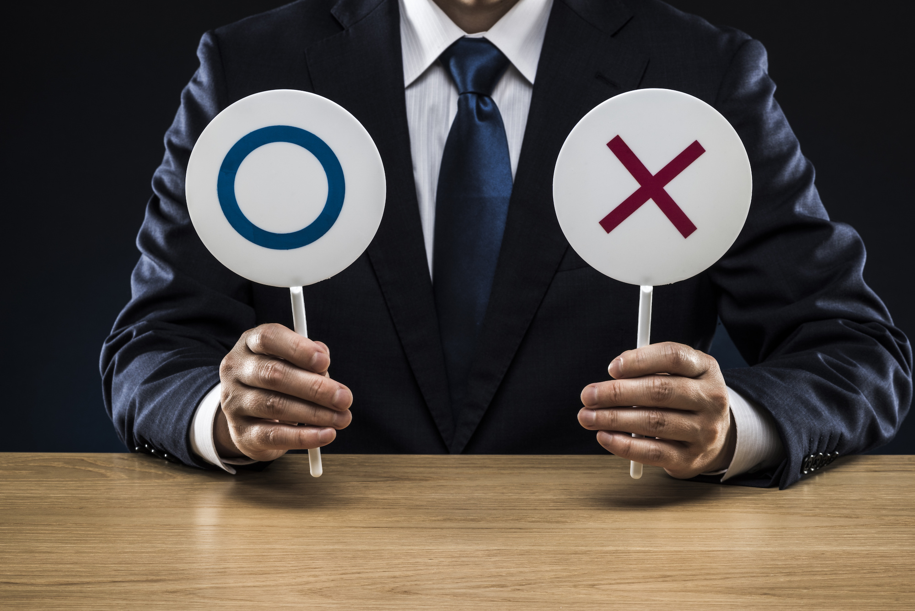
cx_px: 458
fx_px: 2670
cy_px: 306
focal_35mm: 105
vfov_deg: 13.1
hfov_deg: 19.4
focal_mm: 105
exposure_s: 1/125
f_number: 16
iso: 100
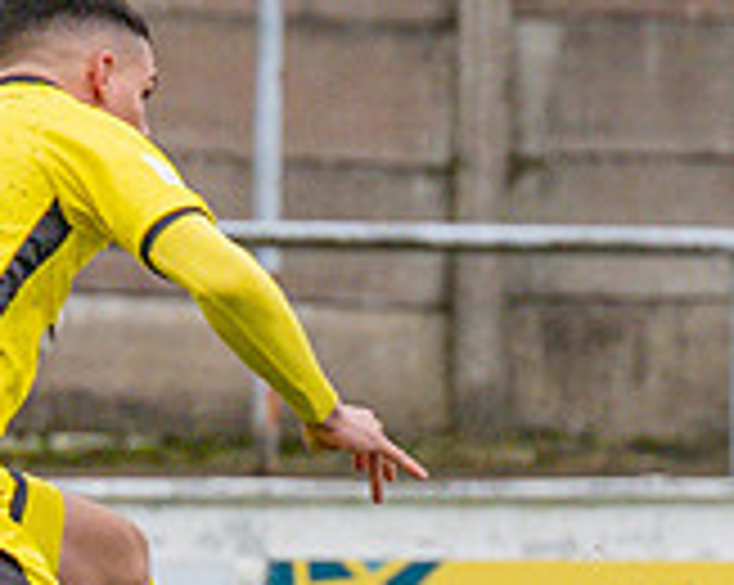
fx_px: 18899
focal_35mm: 871
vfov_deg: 1.8
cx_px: -233
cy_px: 594
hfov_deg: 2.2
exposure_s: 1/2000
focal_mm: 98
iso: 400
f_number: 2.8
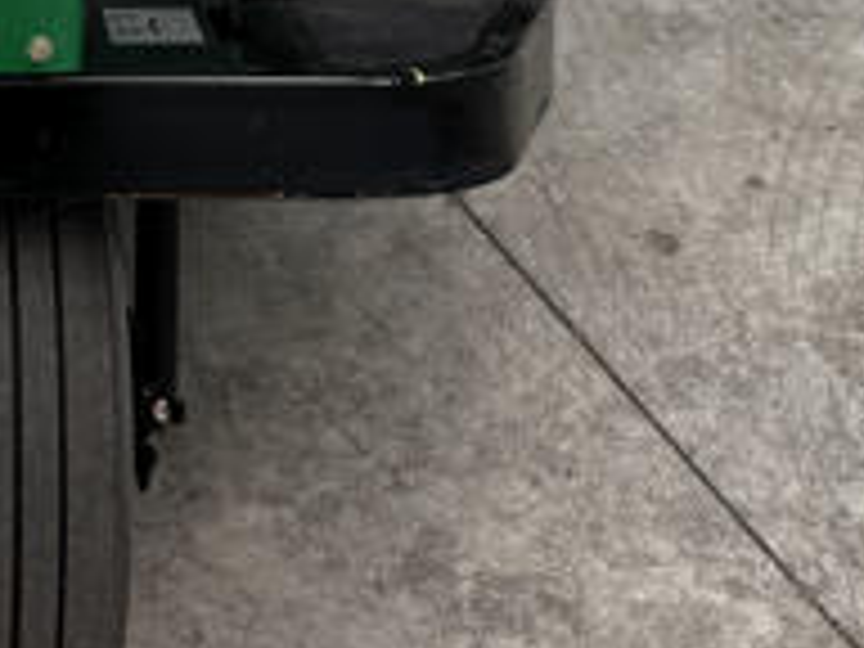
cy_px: -432
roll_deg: -0.4
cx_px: -76
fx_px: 2496
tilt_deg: -26.0
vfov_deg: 13.6
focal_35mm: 100
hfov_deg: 18.9
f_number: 1.78
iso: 64
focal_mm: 6.76
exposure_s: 1/120
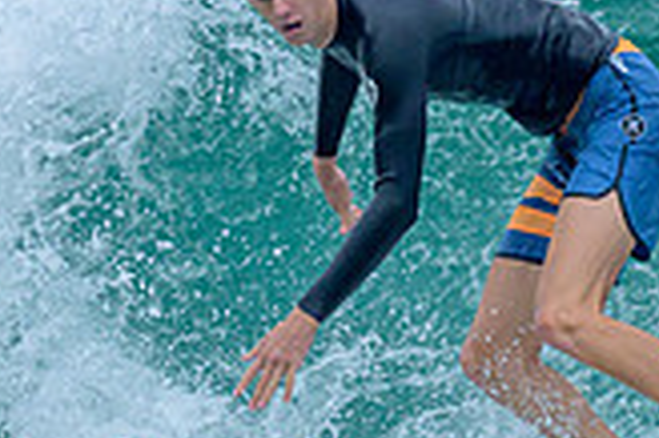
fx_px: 71191
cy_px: 400
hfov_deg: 0.5
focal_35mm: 3893
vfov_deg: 0.4
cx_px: 416
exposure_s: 1/3200
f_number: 6.3
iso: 800
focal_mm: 800
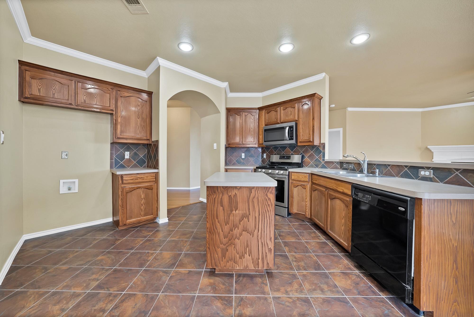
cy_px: 158
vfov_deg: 90.1
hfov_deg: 112.6
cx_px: 237
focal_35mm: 12
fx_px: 158
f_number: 9
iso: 640
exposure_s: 1/1.67
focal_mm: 12
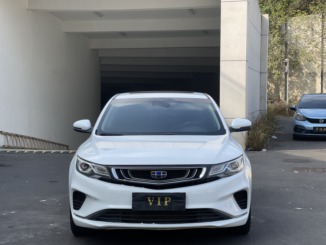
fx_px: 603
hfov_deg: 30.3
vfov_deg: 22.9
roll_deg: +0.0
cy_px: 122
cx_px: 163
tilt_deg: -3.1
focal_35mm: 64
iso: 32
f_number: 2.2
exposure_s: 1/1220
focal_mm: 7.5
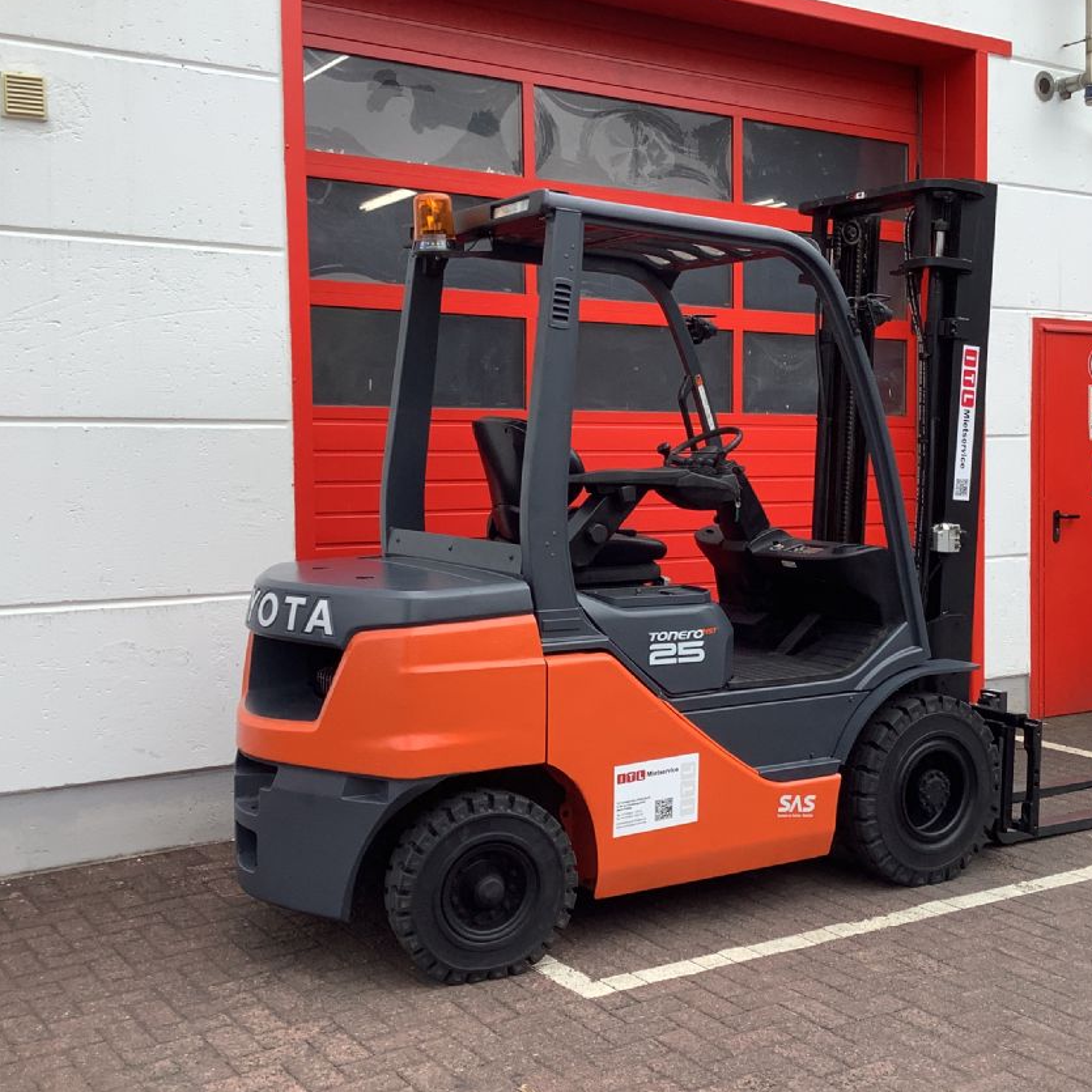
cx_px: 647
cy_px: 531
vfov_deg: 40.0
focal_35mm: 42
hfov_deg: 39.9
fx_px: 1499
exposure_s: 1/359
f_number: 2.4
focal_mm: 3.3
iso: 25
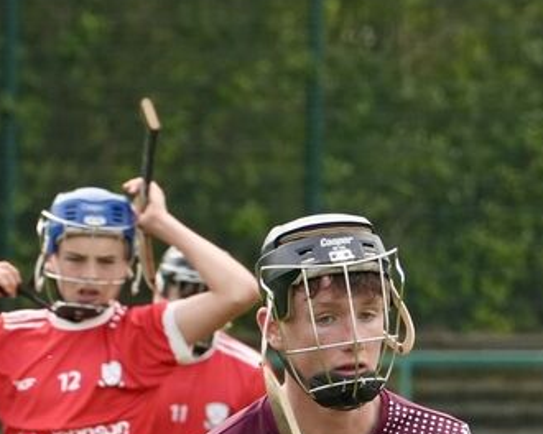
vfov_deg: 1.5
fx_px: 16440
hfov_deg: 1.9
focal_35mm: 1023
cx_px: 528
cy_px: 561
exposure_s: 1/1000
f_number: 7.1
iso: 640
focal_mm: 200
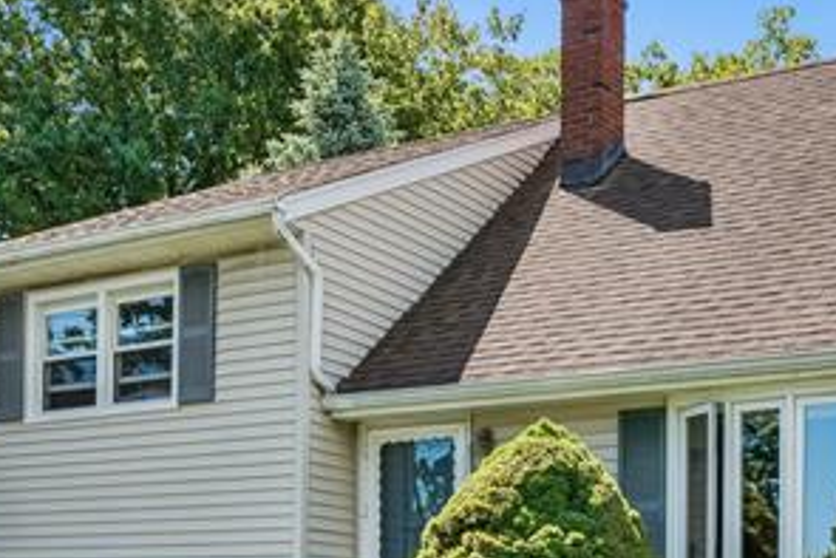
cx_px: 595
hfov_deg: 32.2
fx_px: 1427
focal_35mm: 61
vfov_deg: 20.5
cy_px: 688
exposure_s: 1/80
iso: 100
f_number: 7.1
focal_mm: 17.7
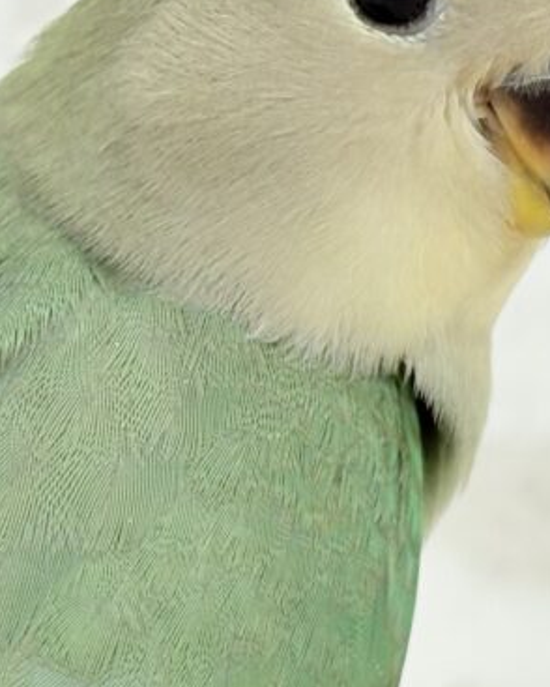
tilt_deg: -4.0
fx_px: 3375
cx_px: 247
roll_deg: +4.0
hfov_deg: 9.3
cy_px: 376
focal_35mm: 166
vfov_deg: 11.6
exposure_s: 1/50
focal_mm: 5.96
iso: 40
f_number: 1.6
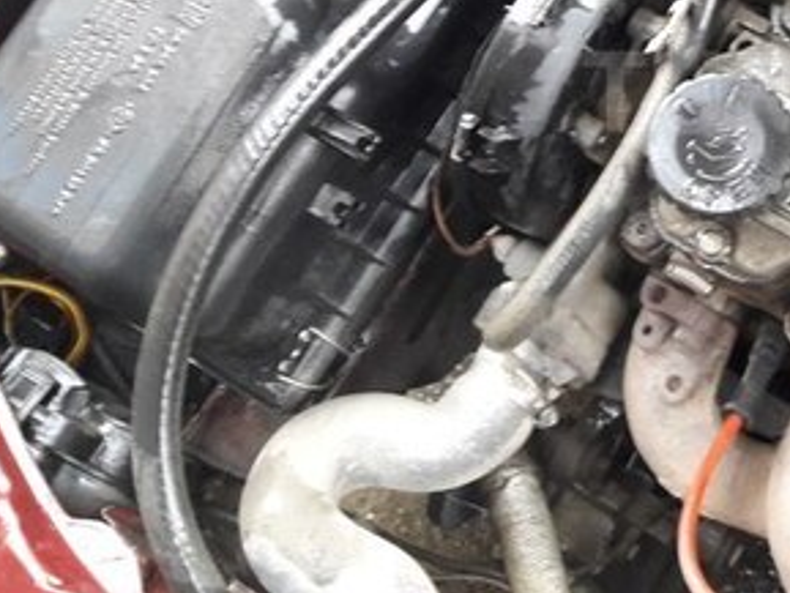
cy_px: 92
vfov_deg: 22.5
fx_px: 1461
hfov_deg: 27.7
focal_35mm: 64
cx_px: 864
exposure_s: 1/20
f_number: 1.9
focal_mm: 3.7
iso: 160
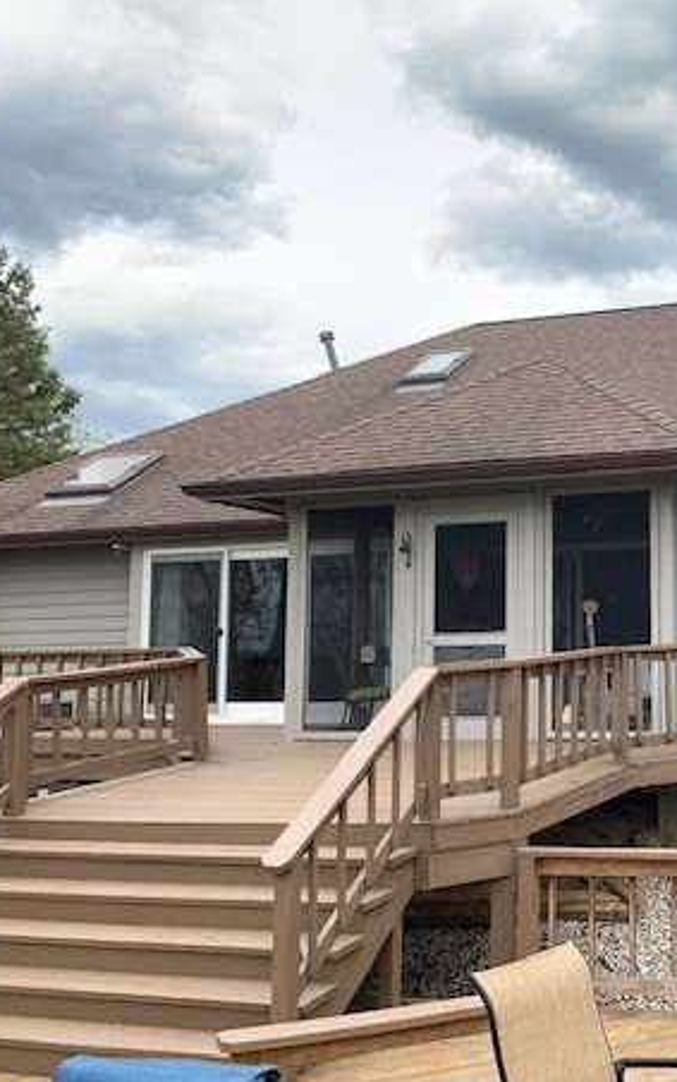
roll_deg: +0.6
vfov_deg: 50.3
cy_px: 570
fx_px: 1150
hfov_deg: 30.7
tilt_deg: +6.9
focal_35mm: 39
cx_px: 660
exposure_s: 1/512
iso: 25
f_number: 1.8
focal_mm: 4.25
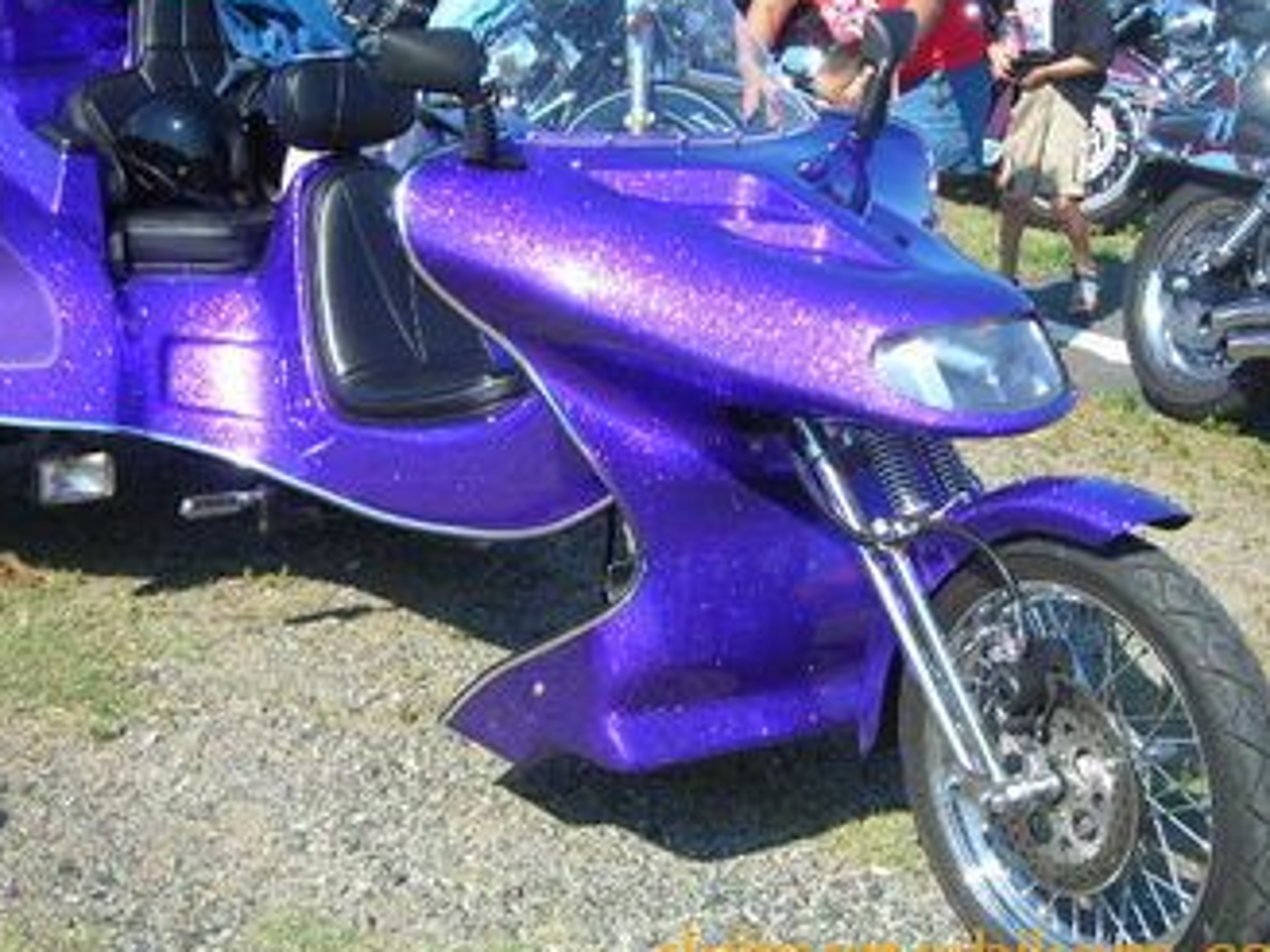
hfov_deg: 29.0
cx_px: 577
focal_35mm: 67
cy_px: 410
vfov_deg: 21.9
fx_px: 2458
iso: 50
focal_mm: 9.1
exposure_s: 1/298
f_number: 3.6
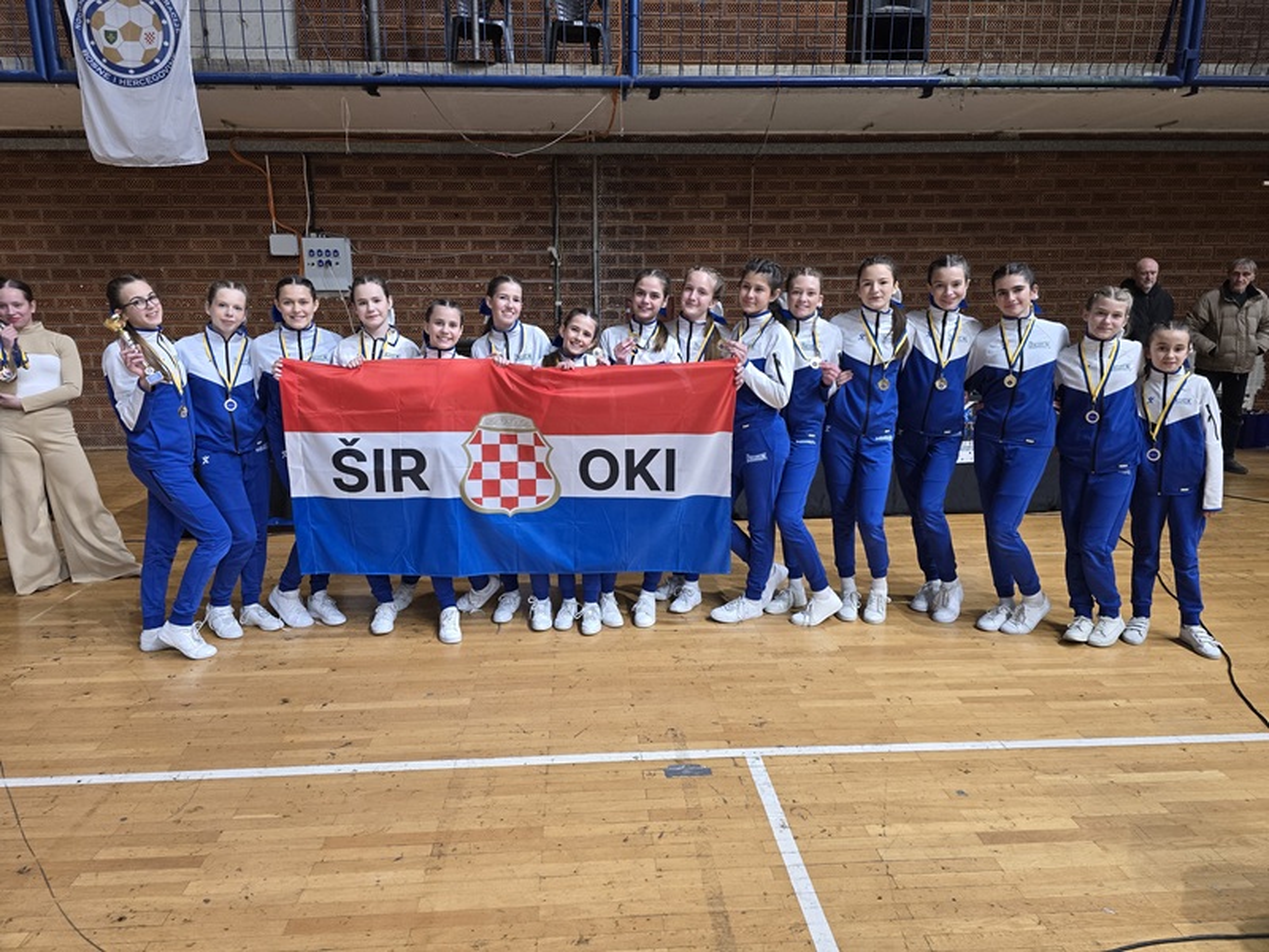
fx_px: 843
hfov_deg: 73.9
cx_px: 634
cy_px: 476
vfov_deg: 58.9
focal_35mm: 23
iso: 250
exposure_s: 1/100
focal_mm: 6.3
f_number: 1.7
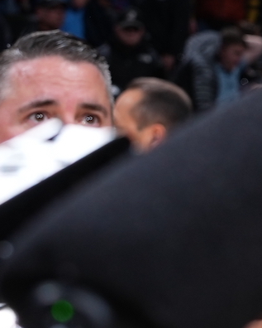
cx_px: 703
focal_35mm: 225
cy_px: 68
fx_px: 2180
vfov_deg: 8.6
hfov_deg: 6.4
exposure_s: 1/400
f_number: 5.6
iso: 250
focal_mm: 38
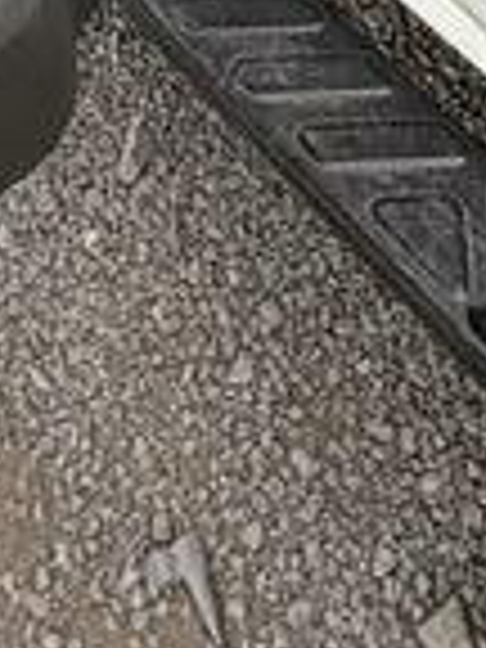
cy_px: -1062
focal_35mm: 87
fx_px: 1629
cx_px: 216
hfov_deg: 17.0
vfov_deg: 13.3
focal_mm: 2.22
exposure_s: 1/266
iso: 64
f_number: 2.2
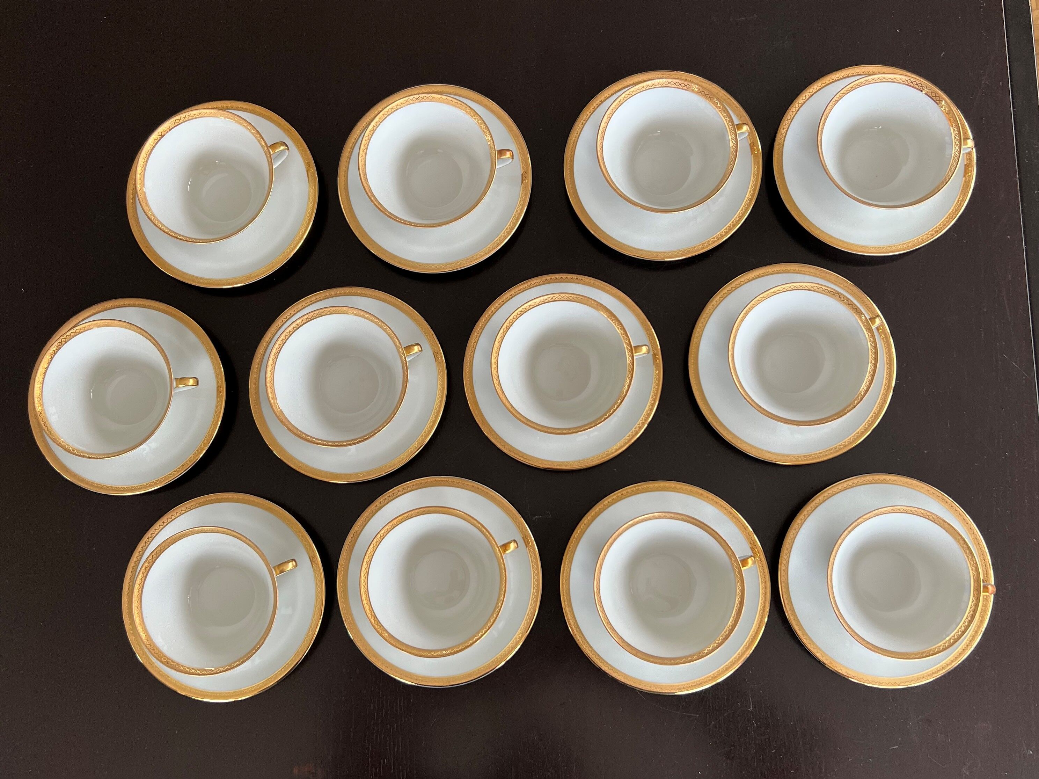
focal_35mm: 26
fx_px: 780
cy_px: 390
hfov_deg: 67.3
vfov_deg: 53.0
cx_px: 520
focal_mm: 5.7
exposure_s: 1/121
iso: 80
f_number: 1.5
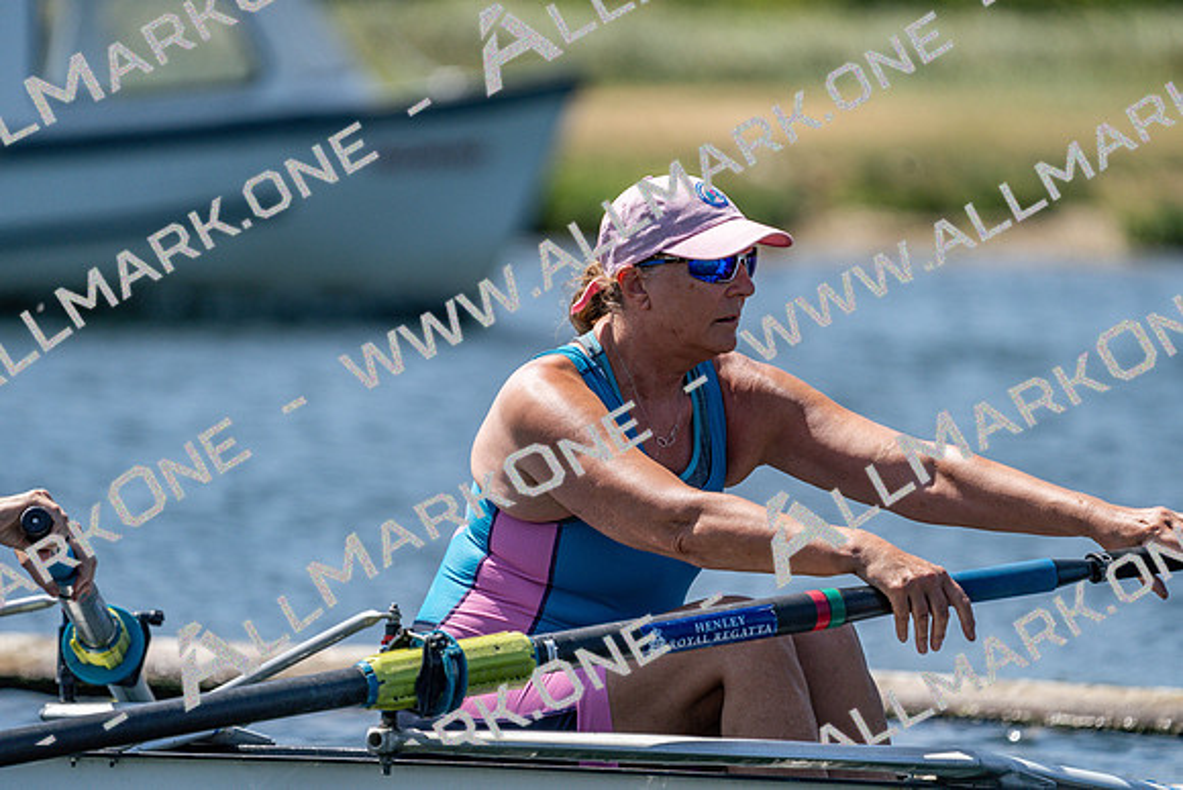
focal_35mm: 496
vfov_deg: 2.8
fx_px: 16302
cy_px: 395
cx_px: 592
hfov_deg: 4.2
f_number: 6.3
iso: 320
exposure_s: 1/2000
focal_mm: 496
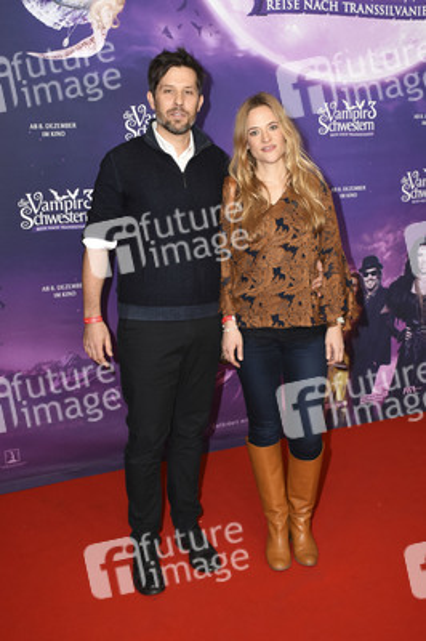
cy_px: 320
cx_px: 213
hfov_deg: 36.8
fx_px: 640
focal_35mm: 36
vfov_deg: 53.2
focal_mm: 24
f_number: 5.6
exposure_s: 1/200
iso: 640
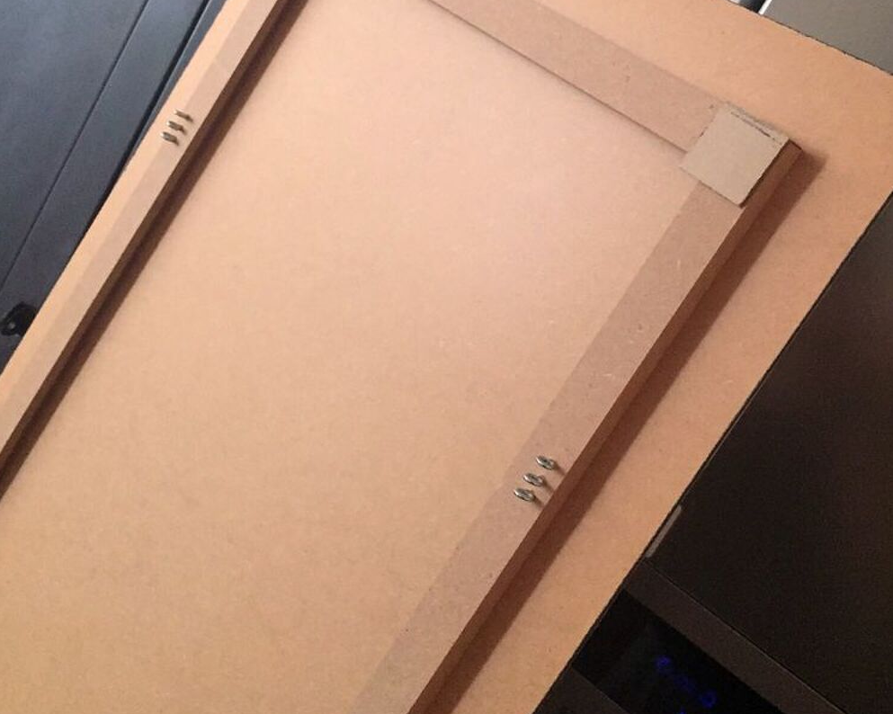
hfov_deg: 47.9
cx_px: 447
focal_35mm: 38
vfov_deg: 38.3
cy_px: 189
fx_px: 1004
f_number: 2.2
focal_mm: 4.15
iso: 320
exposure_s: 1/25
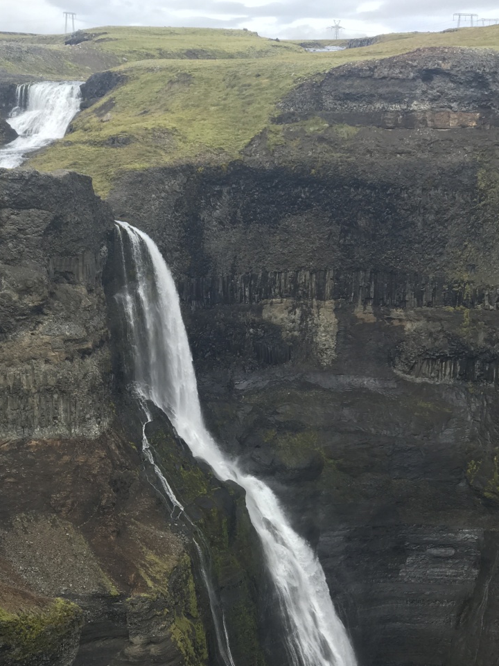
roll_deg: -0.7
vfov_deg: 24.0
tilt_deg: -10.5
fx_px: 1558
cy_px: 446
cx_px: 184
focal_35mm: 81
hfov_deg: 18.2
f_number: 2.8
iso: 20
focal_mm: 6.6
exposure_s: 1/136
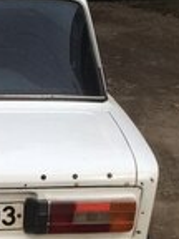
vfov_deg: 18.7
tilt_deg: -23.6
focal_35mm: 100
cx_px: -60
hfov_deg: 14.1
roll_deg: +0.9
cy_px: 274
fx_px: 689
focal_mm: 4.15
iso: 32
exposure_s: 1/394
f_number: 2.2
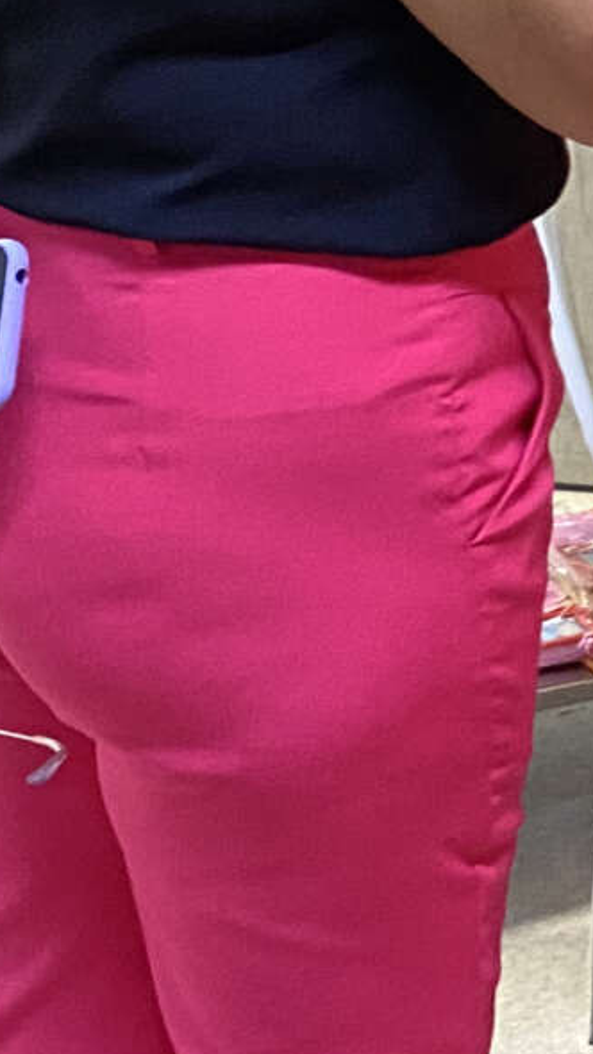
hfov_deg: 8.5
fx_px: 3437
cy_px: 80
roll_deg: -2.2
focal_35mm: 123
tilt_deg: -11.0
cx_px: 1661
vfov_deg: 17.2
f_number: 1.8
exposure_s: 1/40
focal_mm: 4.25
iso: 400
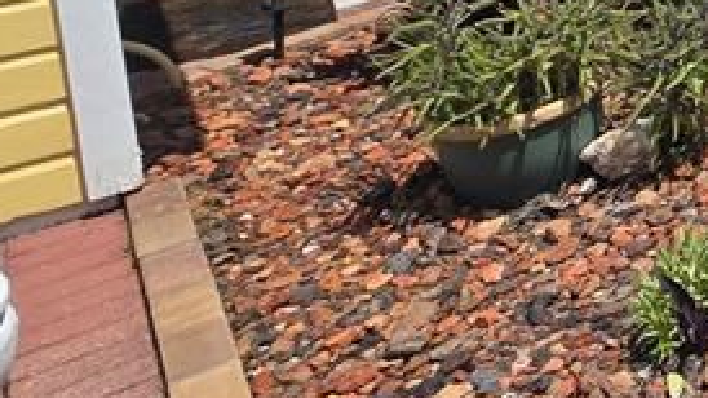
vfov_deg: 19.1
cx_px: 1282
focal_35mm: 53
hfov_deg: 22.2
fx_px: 995
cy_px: -238
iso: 50
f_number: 2.2
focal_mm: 2.2
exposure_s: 1/3608
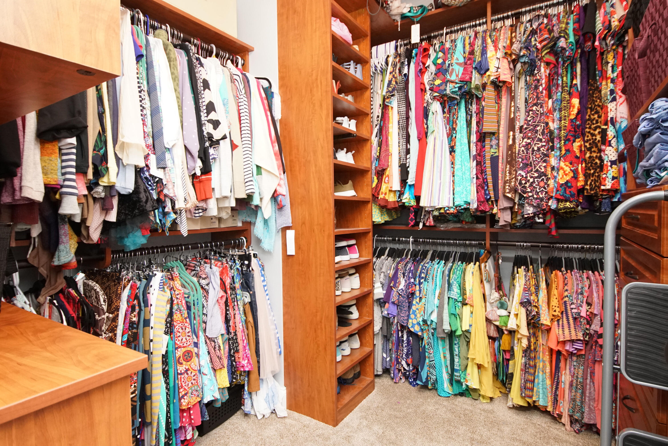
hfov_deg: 90.0
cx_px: 334
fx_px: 334
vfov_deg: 67.4
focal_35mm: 18
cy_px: 223
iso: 2500
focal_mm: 12
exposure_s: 1/60
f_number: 4.5
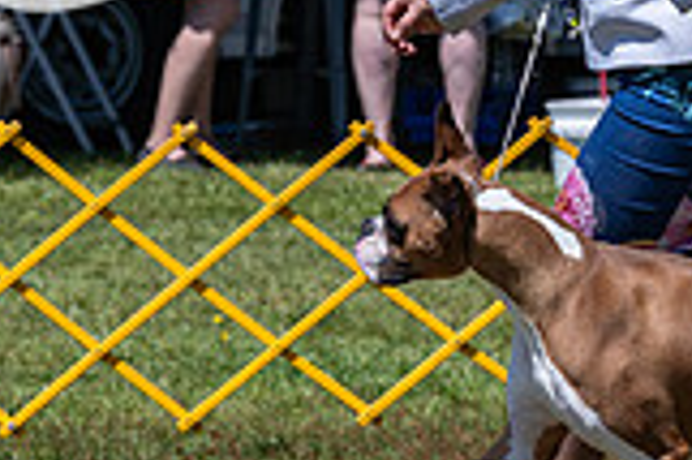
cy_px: 88
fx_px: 8852
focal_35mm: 461
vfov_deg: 3.0
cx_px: 559
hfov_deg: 4.5
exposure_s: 1/640
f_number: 6.3
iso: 100
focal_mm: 128
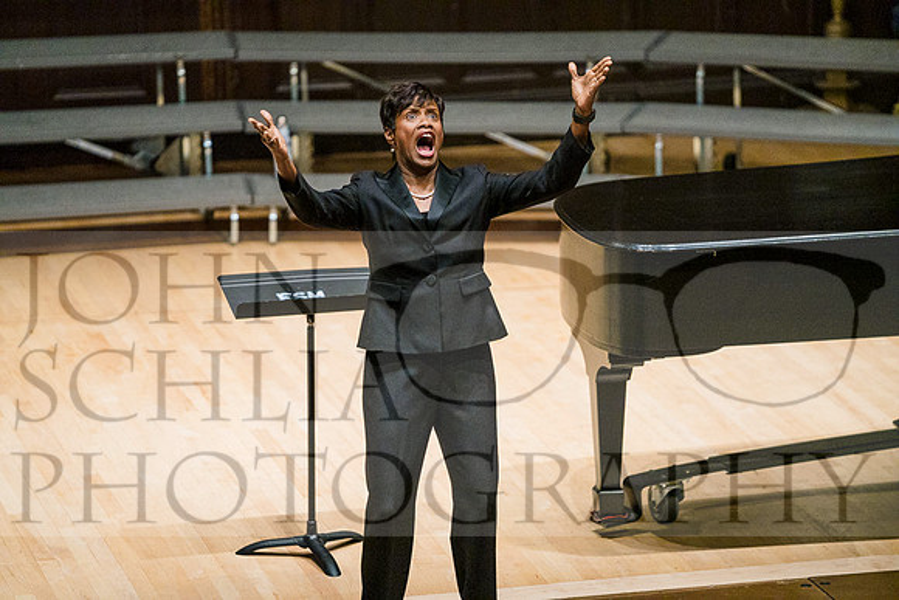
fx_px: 4995
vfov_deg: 6.9
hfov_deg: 10.3
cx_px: 450
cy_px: 300
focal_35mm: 200
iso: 6400
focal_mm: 200
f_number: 3.2
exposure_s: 1/1600
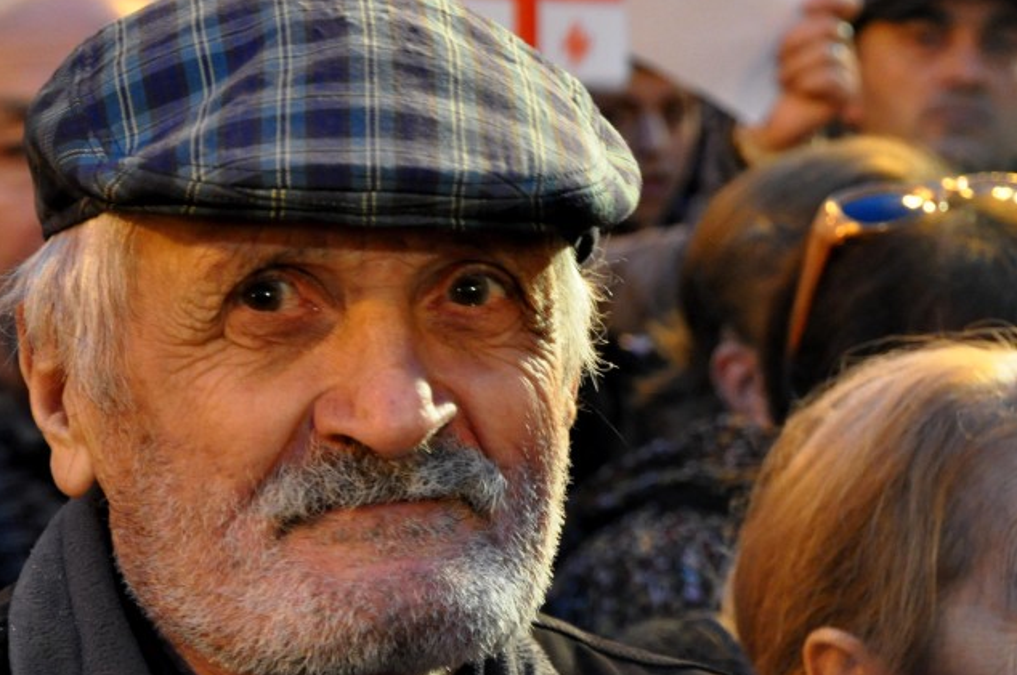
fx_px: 3555
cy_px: 383
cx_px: 632
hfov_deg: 16.3
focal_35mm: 126
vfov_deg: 10.9
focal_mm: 52
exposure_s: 1/13
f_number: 5
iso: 2000
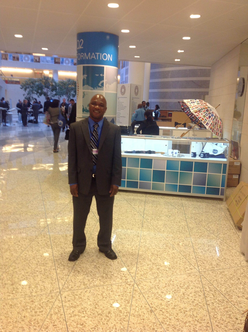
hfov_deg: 40.6
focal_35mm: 35
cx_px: 124
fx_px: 335
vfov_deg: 52.7
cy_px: 166
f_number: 2.4
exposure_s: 1/15
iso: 80
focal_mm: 4.28
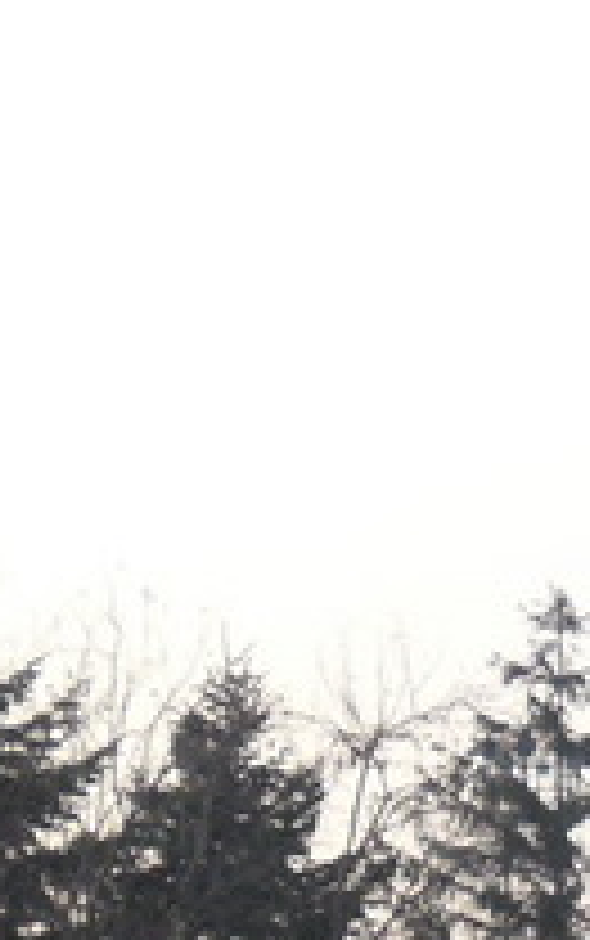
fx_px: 4929
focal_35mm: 192
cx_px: 1284
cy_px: 1471
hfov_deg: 6.6
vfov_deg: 10.5
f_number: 4
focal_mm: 6.6
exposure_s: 1/90
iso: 80
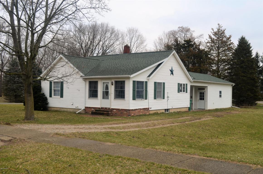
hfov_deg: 49.6
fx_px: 284
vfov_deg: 34.1
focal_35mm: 39
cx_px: 132
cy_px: 87
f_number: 8
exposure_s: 1/250
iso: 125
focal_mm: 26
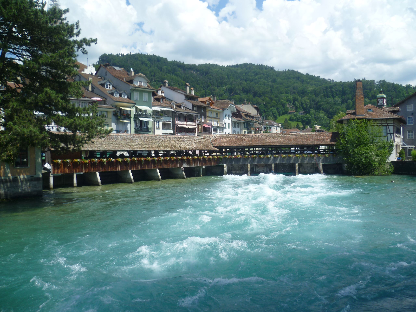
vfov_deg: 49.7
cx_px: 208
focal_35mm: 28
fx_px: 336
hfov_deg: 63.4
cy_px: 156
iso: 80
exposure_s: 1/125
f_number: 9
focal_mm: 5
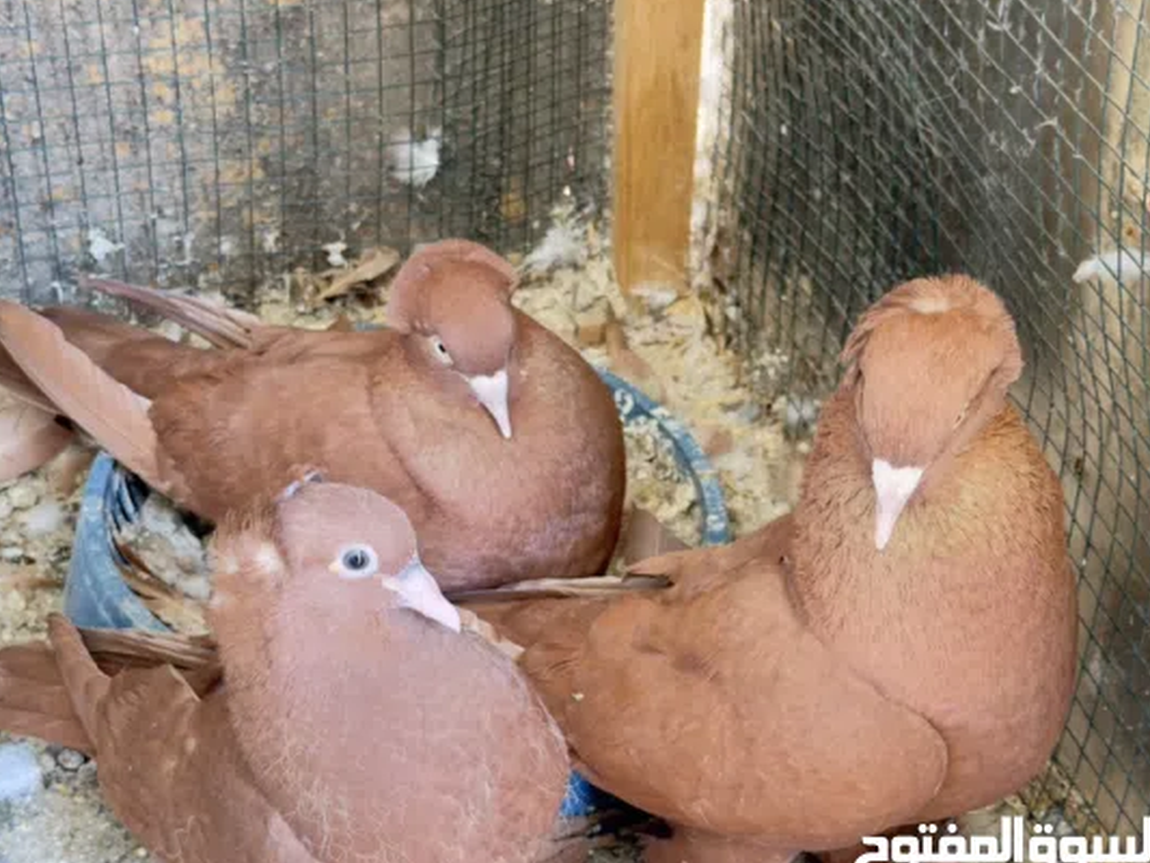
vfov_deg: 34.3
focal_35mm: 42
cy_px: 505
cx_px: 529
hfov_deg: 44.7
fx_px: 1396
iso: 320
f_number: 1.78
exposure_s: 1/40
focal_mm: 6.76
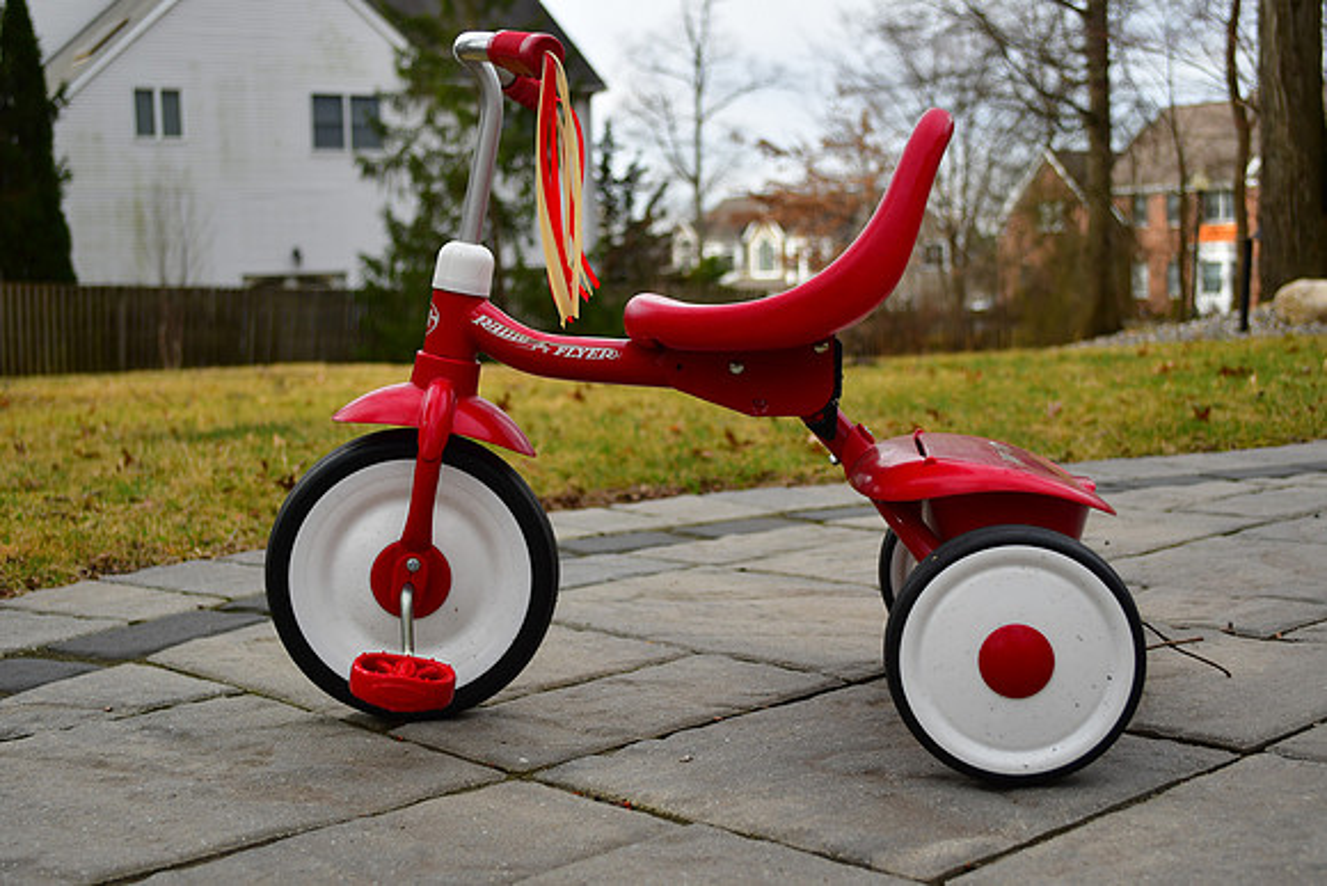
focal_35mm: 48
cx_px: 664
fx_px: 1770
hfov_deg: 41.1
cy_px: 443
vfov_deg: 28.1
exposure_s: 1/640
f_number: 4.8
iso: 200
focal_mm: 32
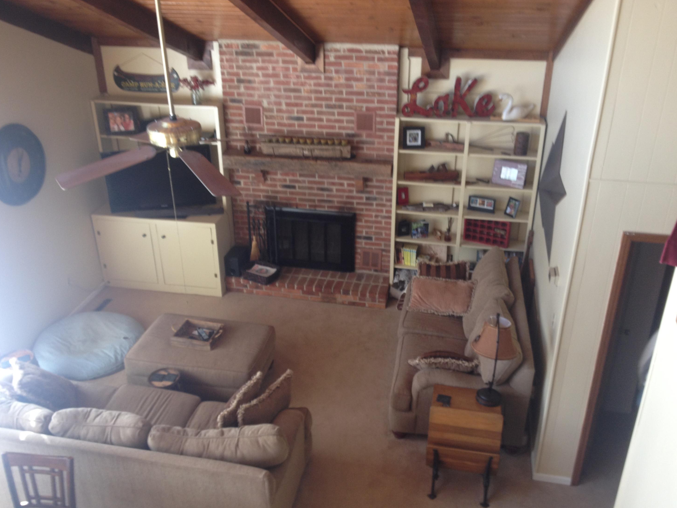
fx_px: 704
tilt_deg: -27.8
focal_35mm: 36
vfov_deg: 39.7
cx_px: 334
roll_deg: -1.0
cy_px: 257
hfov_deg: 51.4
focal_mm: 4.28
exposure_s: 1/20
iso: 50
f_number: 2.4
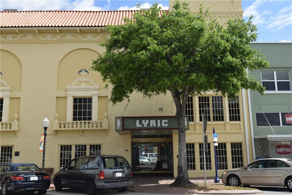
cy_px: 98
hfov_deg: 53.1
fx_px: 292
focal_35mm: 36
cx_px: 146
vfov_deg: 36.8
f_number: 8
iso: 100
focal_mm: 24
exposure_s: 1/200
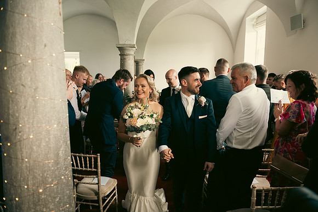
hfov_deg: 73.7
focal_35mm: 24
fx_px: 212
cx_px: 159
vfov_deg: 53.2
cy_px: 106
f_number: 3.5
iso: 800
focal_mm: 24
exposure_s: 1/160
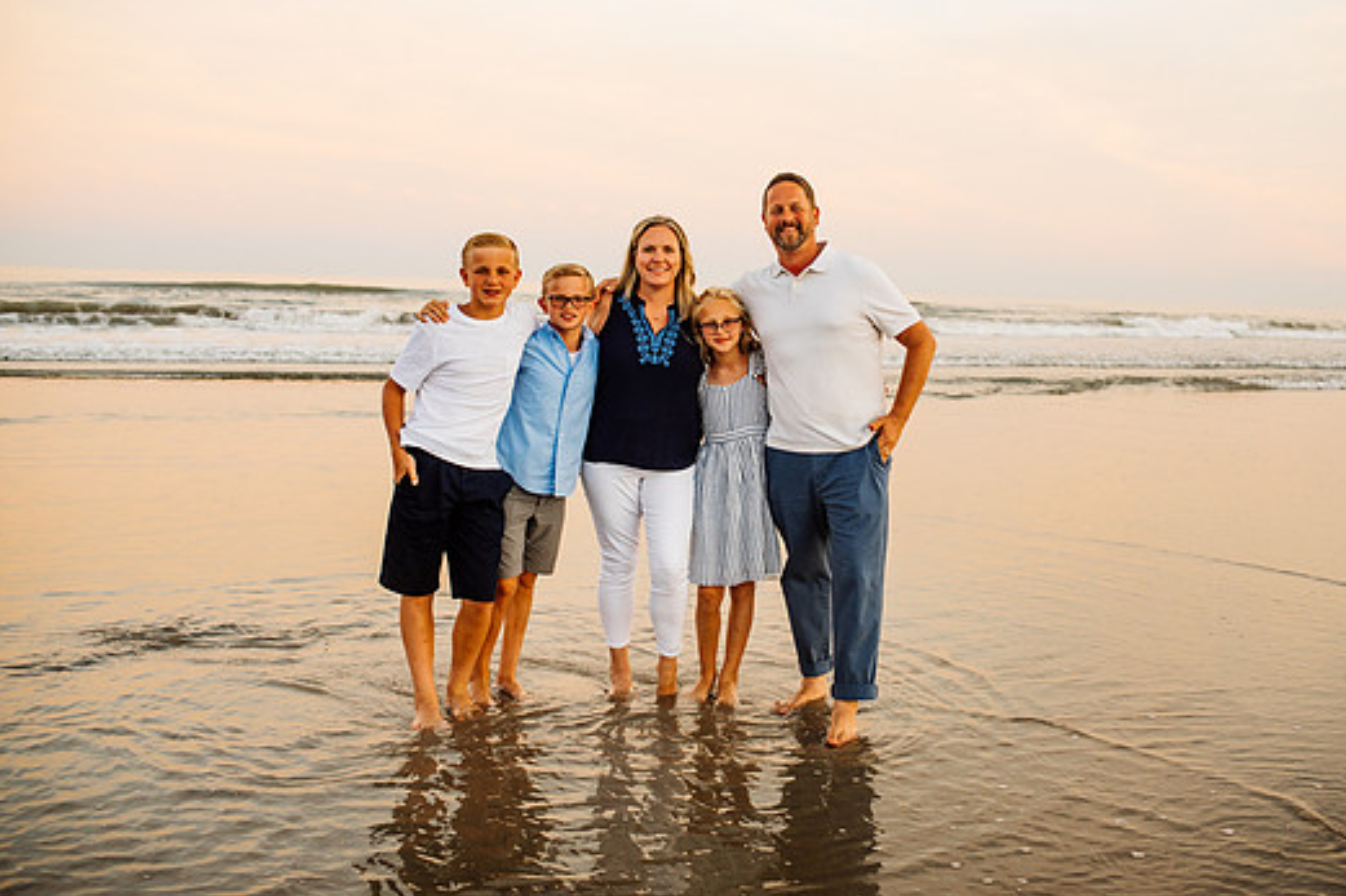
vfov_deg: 34.2
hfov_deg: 49.5
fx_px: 1458
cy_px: 414
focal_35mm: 39
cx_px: 718
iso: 320
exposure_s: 1/320
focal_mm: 35
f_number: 2.8
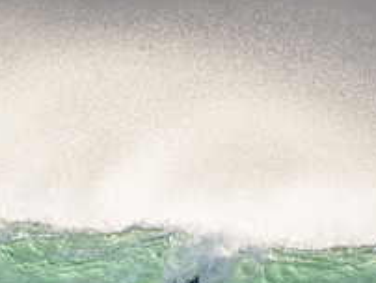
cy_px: 355
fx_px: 22500
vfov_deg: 0.7
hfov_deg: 1.0
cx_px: 48
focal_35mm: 2069
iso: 400
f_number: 5.6
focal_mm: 500
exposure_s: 1/2000
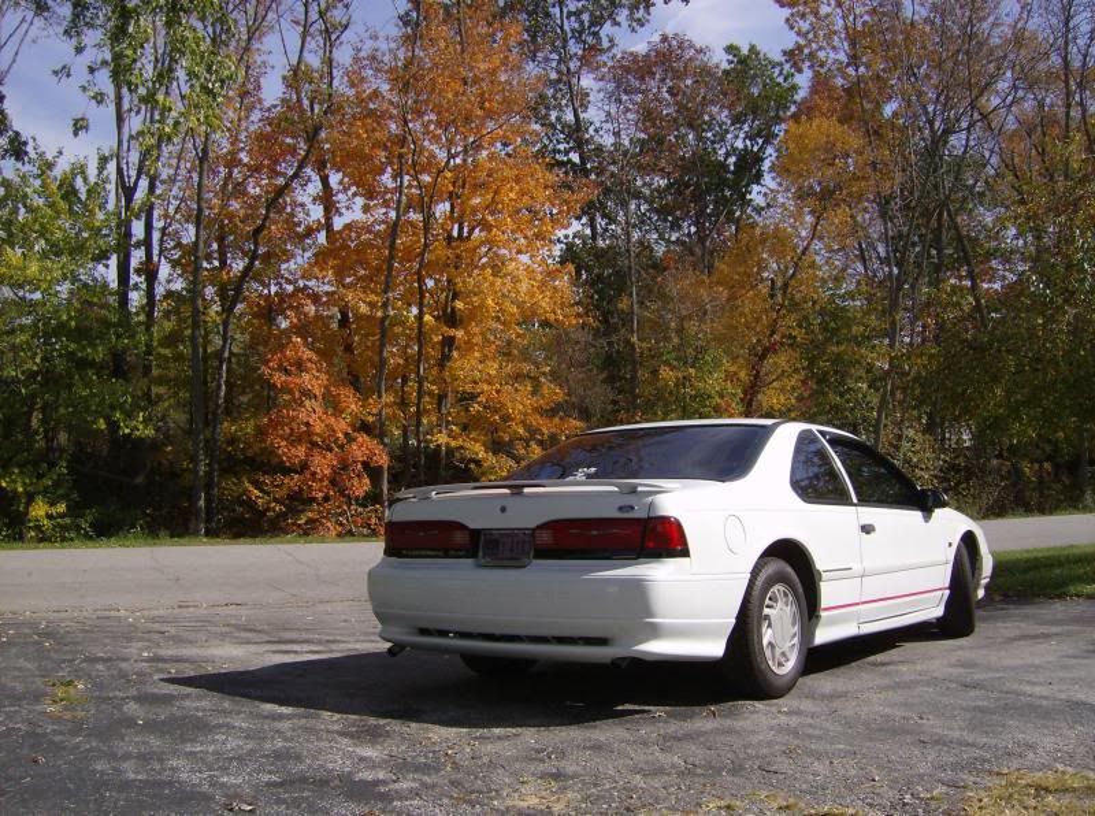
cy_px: 408
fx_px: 1136
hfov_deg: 51.5
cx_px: 548
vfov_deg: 39.5
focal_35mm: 36
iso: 100
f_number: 4.7
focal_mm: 6
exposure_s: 1/817
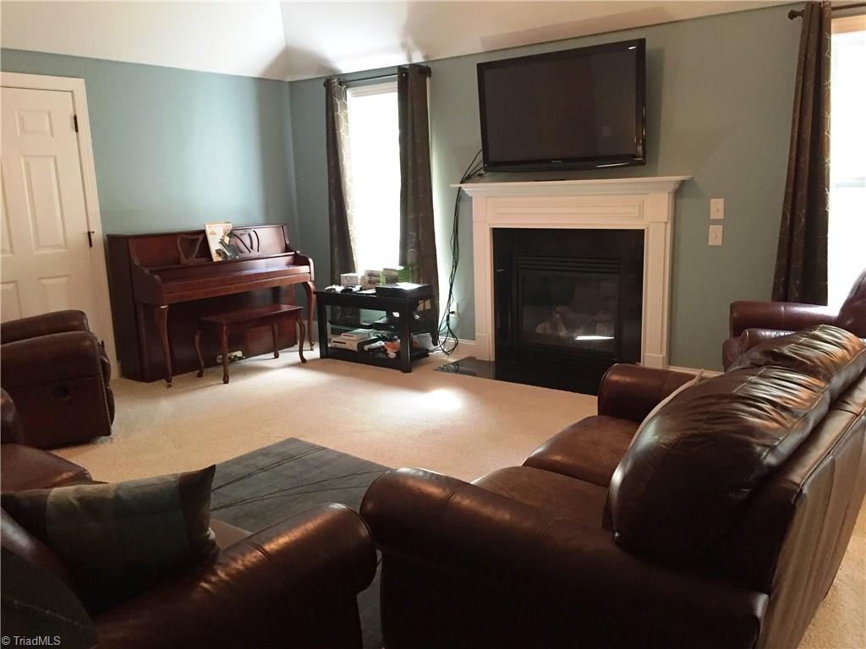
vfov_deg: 48.2
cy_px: 324
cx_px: 433
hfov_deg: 61.7
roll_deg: +1.3
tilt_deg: -9.9
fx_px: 726
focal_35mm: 29
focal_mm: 4.15
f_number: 2.2
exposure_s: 1/30
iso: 250
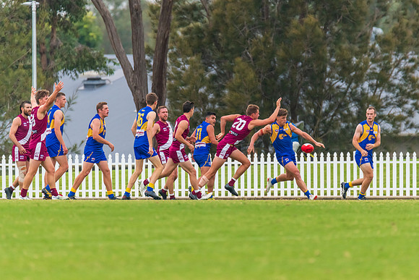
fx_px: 7787
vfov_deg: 2.1
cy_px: 141
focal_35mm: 669
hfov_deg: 3.1
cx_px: 230
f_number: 6.3
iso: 1400
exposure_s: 1/1250
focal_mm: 600
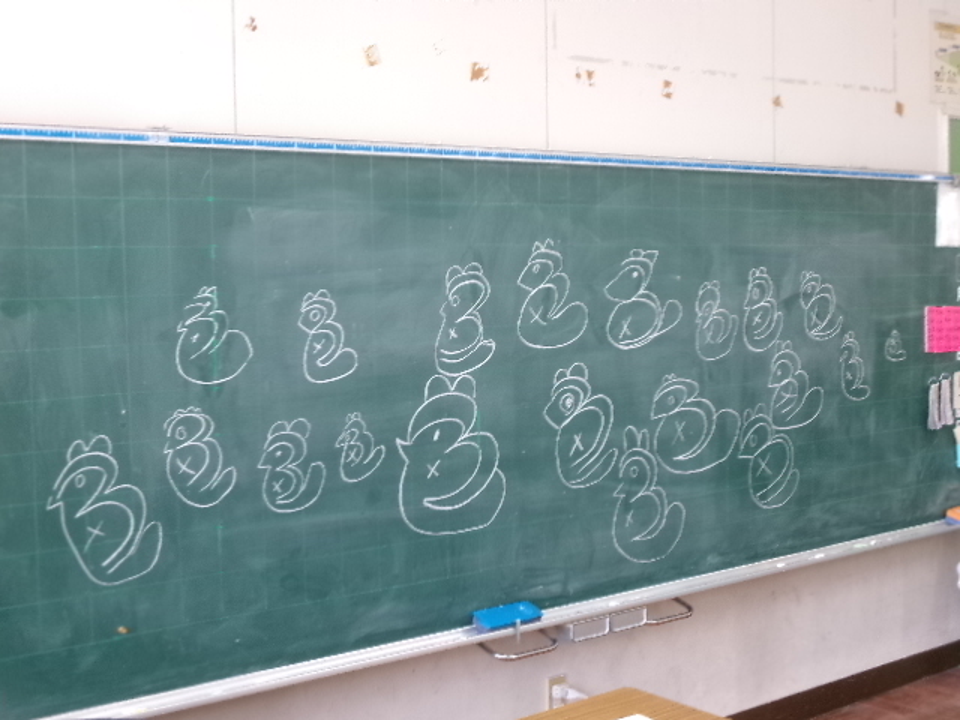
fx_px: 1470
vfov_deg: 27.5
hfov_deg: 36.2
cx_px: 480
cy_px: 360
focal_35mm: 53
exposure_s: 1/34
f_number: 4.9
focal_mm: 9.5
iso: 321
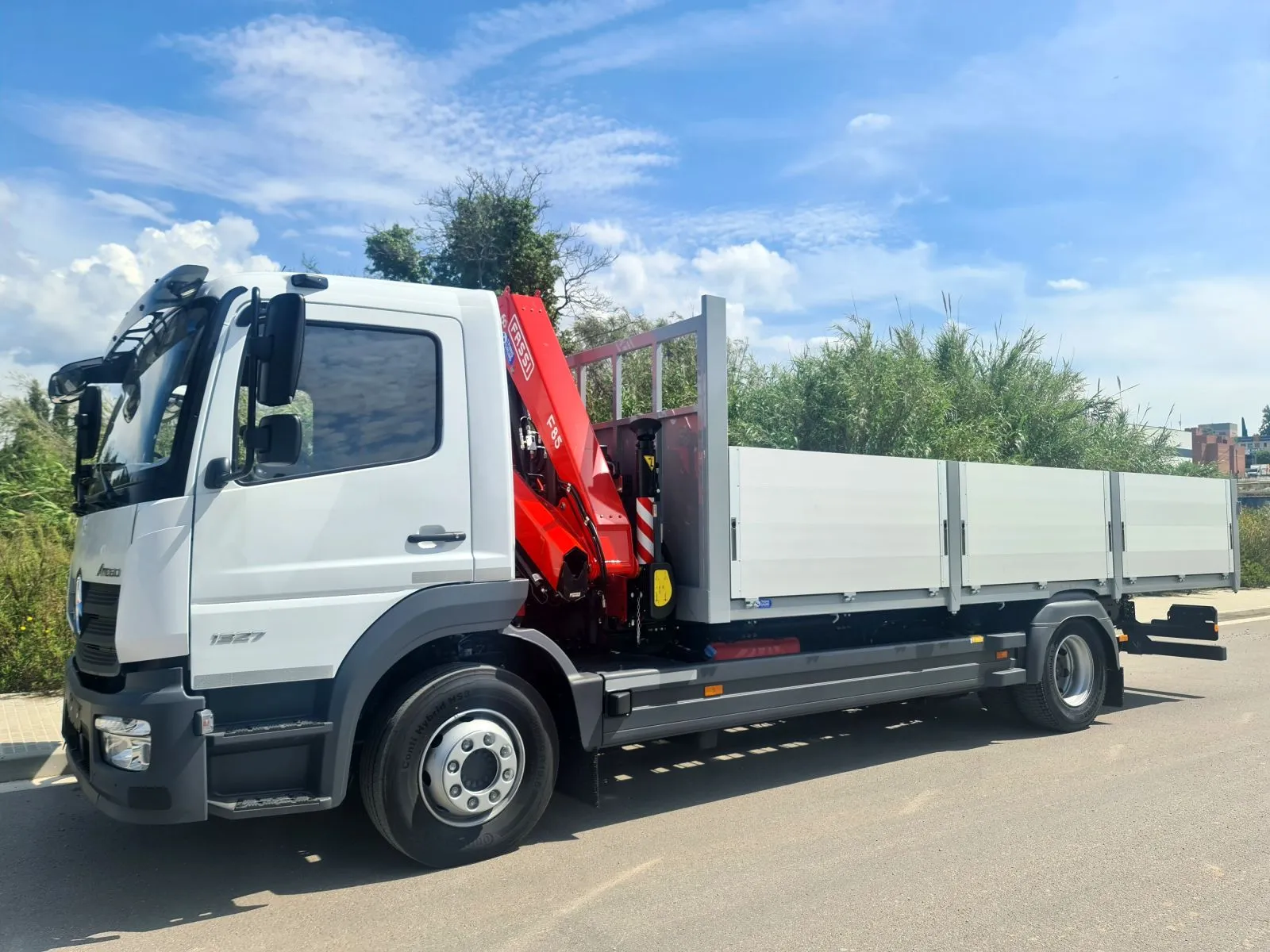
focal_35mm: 25
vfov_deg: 54.9
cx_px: 635
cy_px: 476
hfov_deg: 69.4
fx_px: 917
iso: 50
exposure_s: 1/1296
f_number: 1.8
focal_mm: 7
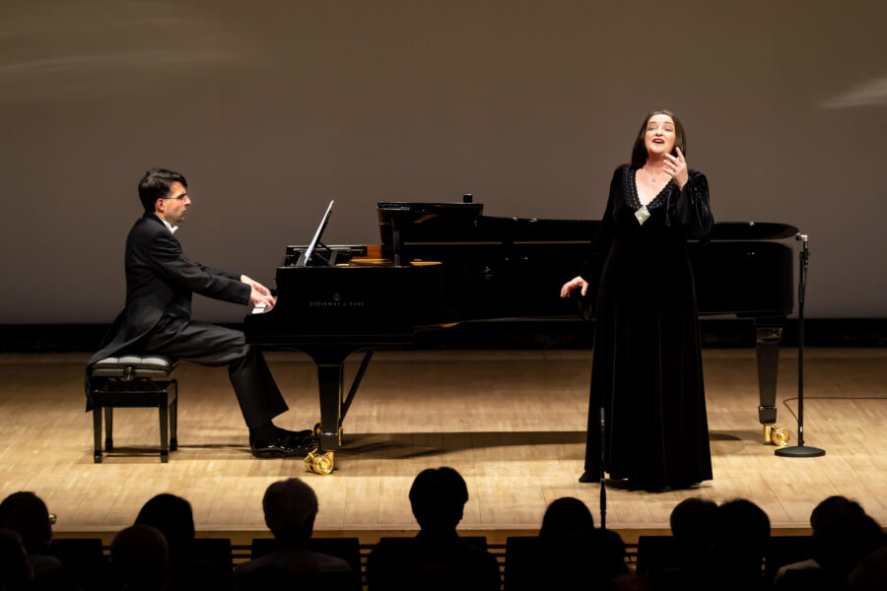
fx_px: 4114
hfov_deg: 12.3
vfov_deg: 8.2
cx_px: 444
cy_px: 296
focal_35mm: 167
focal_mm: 167
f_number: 4.5
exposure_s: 1/250
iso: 3200
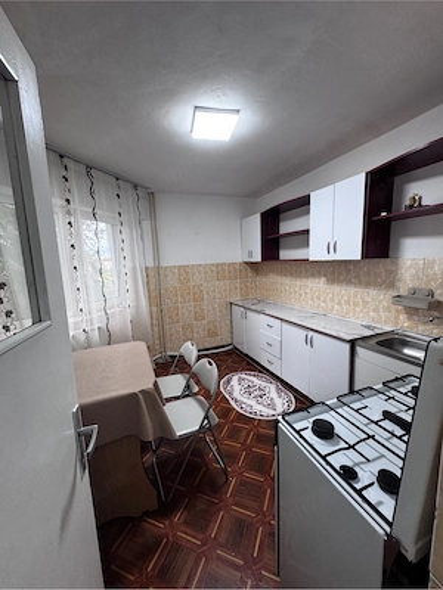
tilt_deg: -7.7
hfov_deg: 85.7
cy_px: 295
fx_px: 239
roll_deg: +1.8
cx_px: 222
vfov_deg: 102.1
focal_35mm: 14
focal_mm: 2.22
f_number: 2.2
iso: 125
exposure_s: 1/99
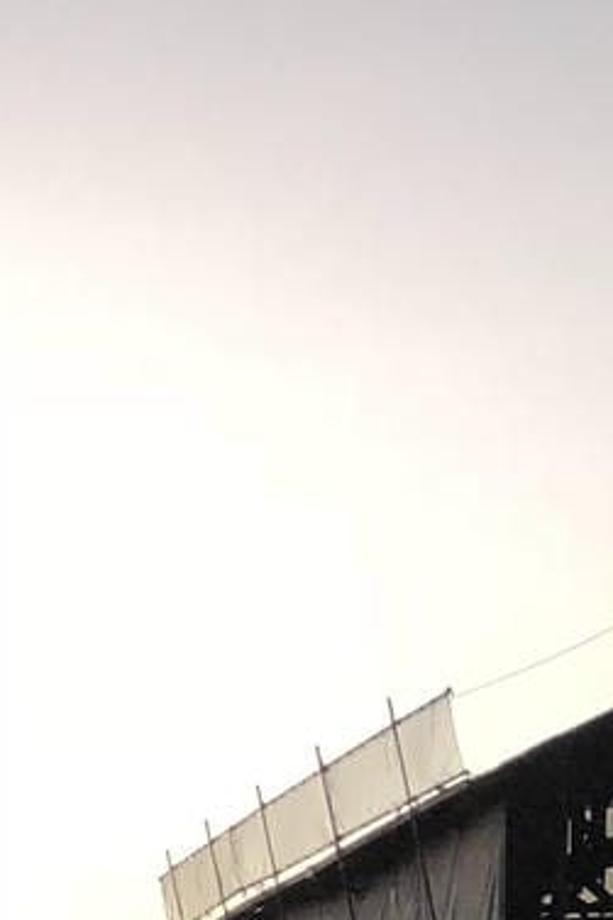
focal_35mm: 128
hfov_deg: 10.2
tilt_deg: -9.1
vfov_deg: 13.7
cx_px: -459
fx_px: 3272
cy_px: 1840
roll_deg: +0.9
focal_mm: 3.99
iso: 40
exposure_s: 1/24
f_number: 1.8
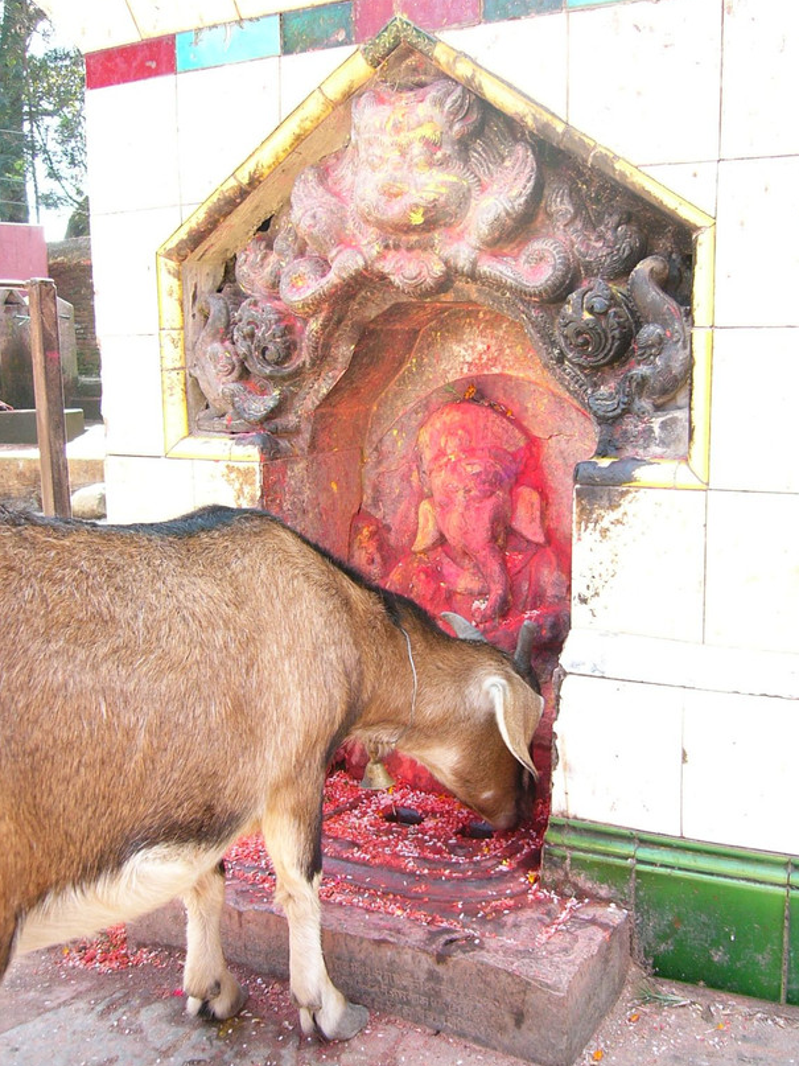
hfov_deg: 38.6
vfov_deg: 50.1
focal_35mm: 37
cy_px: 548
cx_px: 421
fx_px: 1139
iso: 50
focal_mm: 5.8
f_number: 2.8
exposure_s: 1/50
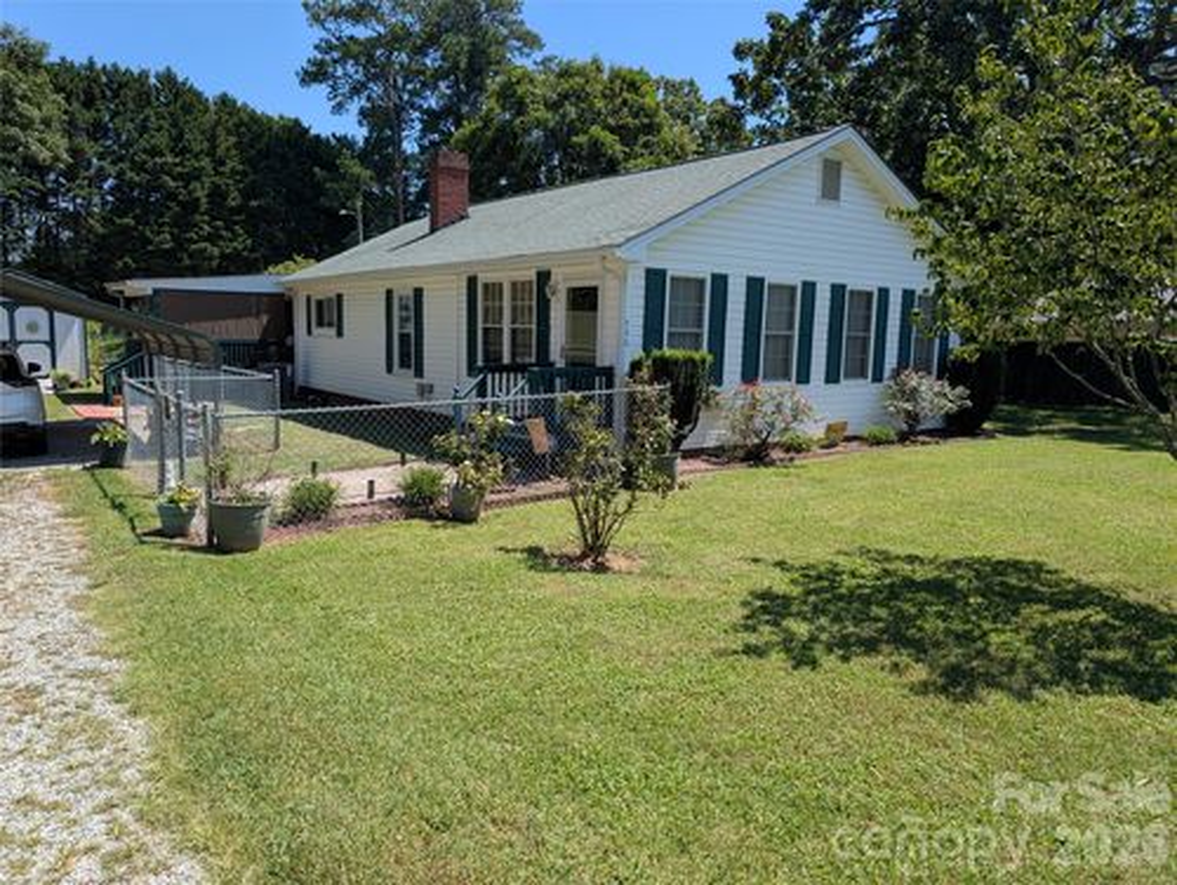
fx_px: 817
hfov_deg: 71.5
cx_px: 588
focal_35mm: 24
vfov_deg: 56.9
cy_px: 442
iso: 21
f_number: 1.68
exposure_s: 1/873
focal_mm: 6.9
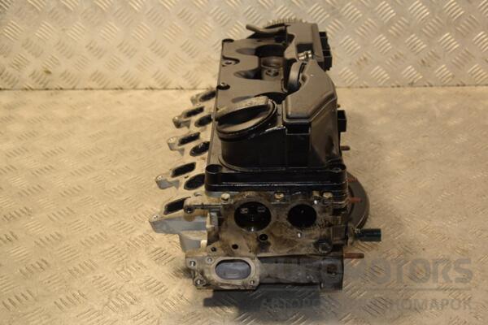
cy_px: 162
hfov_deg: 37.9
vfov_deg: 25.8
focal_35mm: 52
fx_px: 712
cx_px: 244
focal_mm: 35
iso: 800
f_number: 5
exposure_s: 1/125
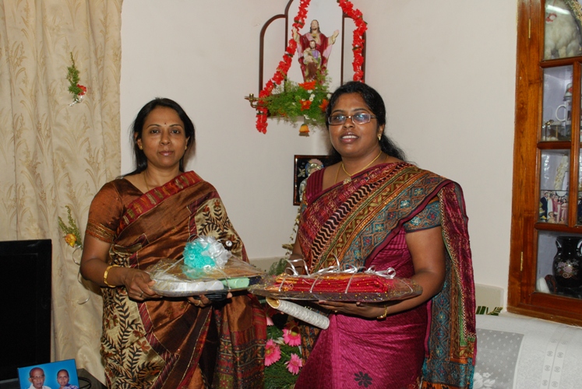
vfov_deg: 37.0
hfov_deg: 53.1
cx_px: 291
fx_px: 583
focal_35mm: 36
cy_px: 194
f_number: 7.1
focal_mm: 24
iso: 800
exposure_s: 1/60
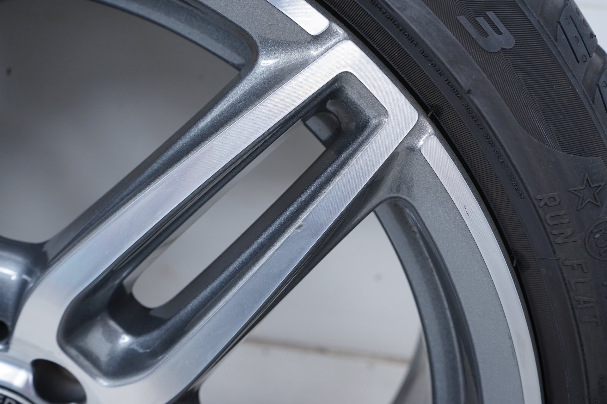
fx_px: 573
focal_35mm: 34
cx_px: 304
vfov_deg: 38.8
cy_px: 202
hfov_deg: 55.8
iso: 250
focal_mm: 34
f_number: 7.1
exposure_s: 1/125
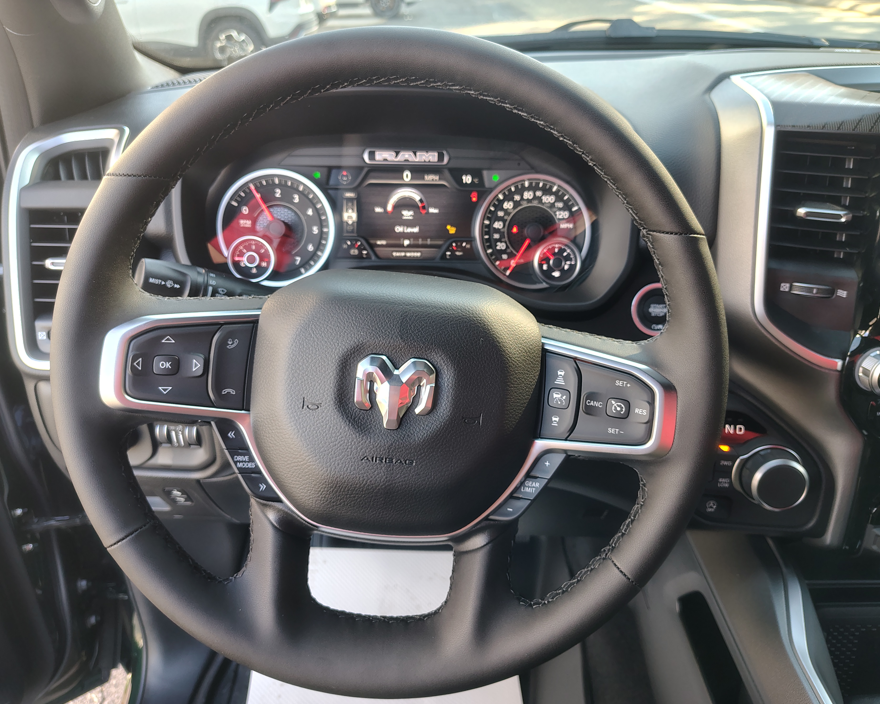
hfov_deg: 66.0
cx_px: 456
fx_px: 677
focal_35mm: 26
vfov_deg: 54.9
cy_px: 347
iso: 379
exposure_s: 1/111
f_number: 1.8
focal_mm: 5.56
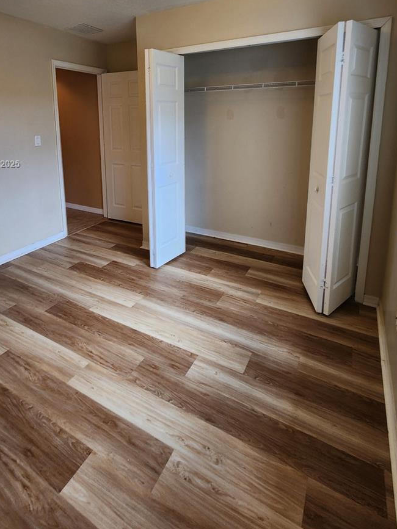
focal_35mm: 18
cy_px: 165
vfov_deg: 83.9
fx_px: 275
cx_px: 181
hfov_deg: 71.4
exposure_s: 1/60
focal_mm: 2.2
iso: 100
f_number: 2.2
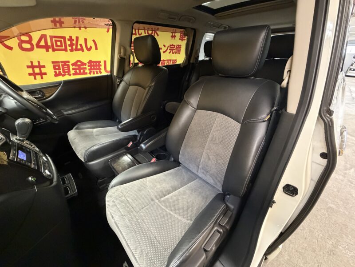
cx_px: 178
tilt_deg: -28.4
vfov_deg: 85.7
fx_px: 144
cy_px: 134
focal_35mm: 14
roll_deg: -0.3
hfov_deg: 102.1
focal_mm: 2.22
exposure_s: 1/50
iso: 800
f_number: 2.2
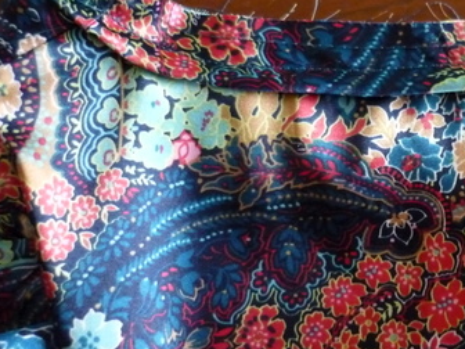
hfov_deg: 31.4
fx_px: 793
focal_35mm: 59
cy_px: 155
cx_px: 407
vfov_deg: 24.8
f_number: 2.8
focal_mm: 5.5
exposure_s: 1/20
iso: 800
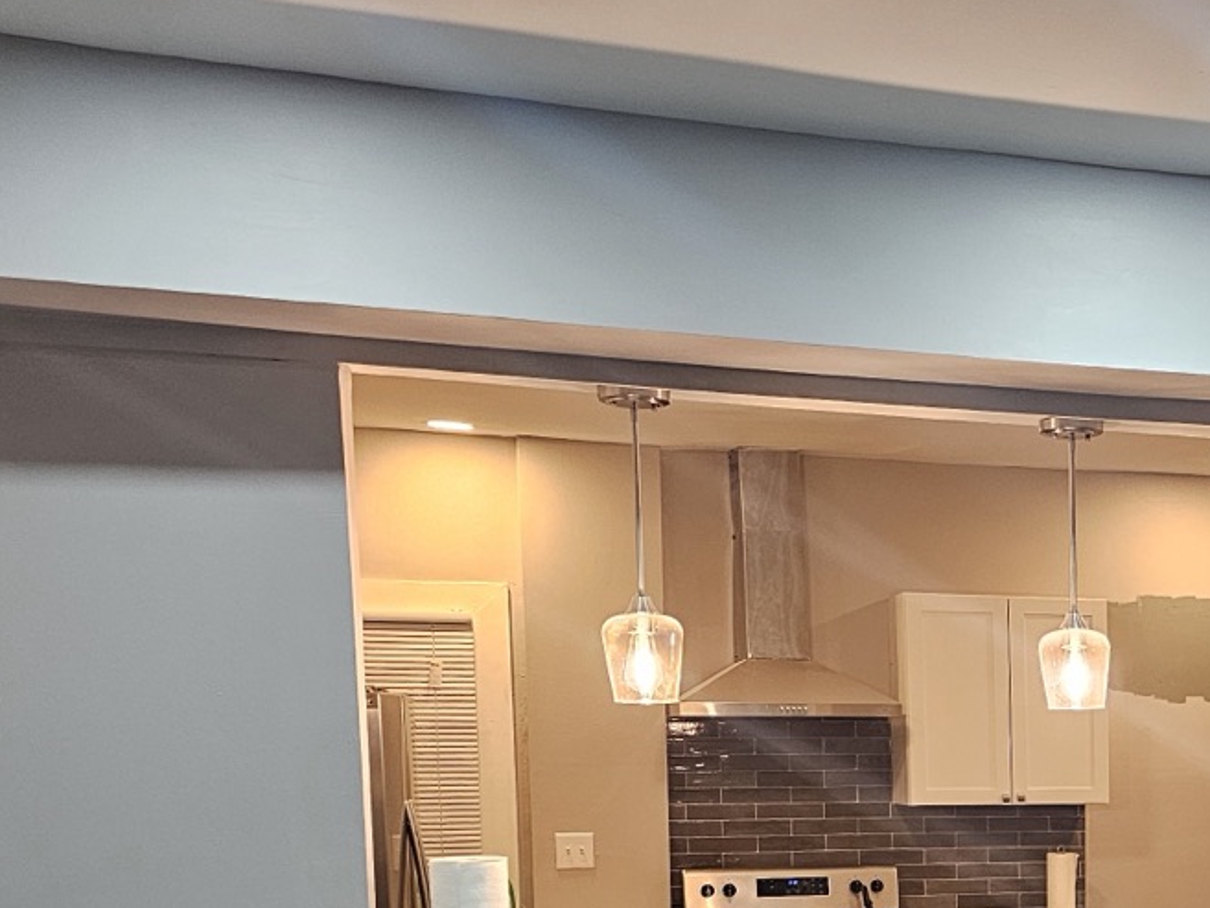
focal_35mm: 56
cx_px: 1192
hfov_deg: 31.9
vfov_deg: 24.6
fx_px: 1958
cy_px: 961
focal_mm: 6.3
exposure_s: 1/120
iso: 400
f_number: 1.7
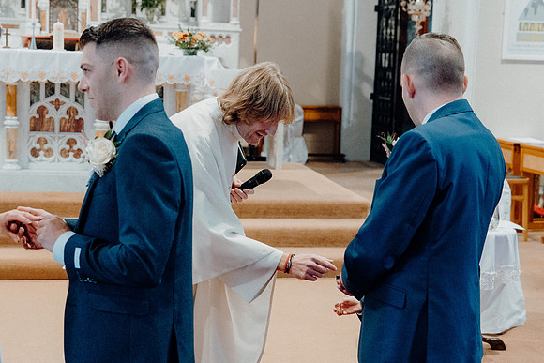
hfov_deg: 30.1
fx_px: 1013
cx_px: 272
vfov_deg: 20.3
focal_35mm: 67
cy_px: 182
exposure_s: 1/160
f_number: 3.5
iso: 5000
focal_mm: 45
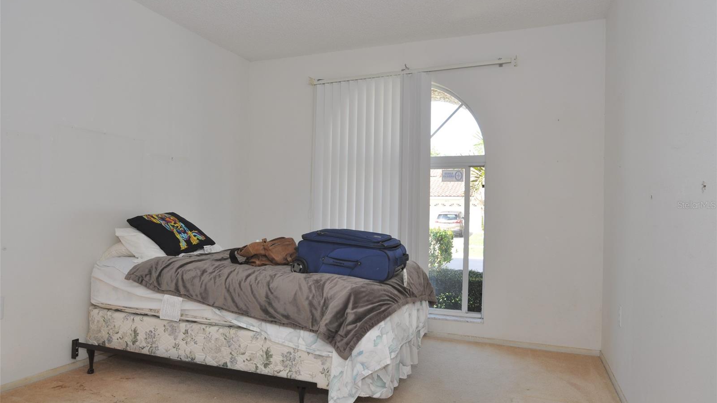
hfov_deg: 81.2
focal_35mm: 22
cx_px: 358
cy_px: 205
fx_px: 418
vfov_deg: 51.5
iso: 320
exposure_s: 1/125
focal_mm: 14
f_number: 5.6
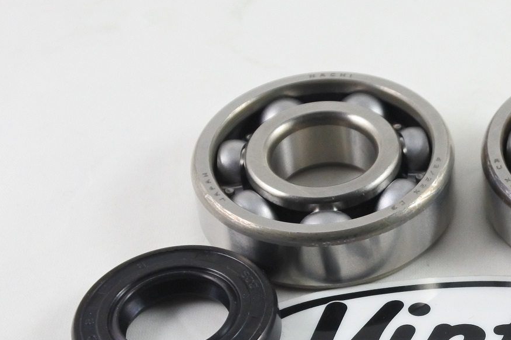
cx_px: 464
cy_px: 242
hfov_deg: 21.2
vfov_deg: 14.5
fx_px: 1334
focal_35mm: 94
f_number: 4.5
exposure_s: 1/125
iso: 800
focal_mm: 17.2
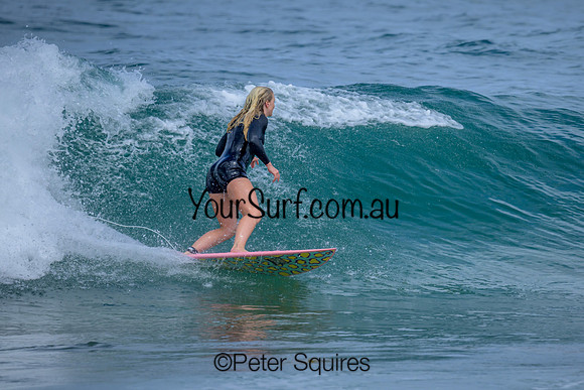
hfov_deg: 1.9
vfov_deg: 1.3
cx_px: 378
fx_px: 17772
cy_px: 182
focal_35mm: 1095
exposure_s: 1/2500
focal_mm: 800
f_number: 6.3
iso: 400
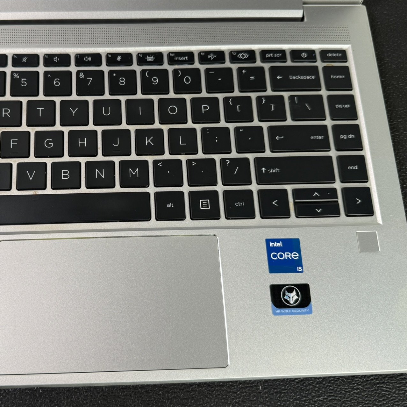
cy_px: 182
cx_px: 118
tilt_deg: -74.1
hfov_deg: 47.2
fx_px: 452
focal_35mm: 34
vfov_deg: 48.4
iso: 50
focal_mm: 6.76
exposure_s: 1/119
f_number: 1.78
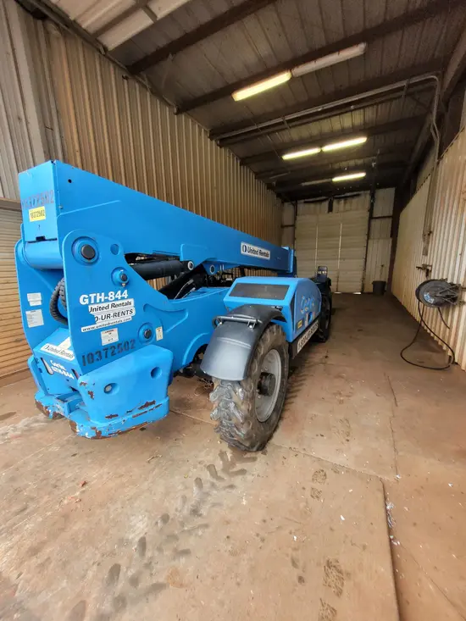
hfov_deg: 89.9
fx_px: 233
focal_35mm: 13
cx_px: 233
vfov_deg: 106.2
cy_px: 310
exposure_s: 1/60
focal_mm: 1.74
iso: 64
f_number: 2.2
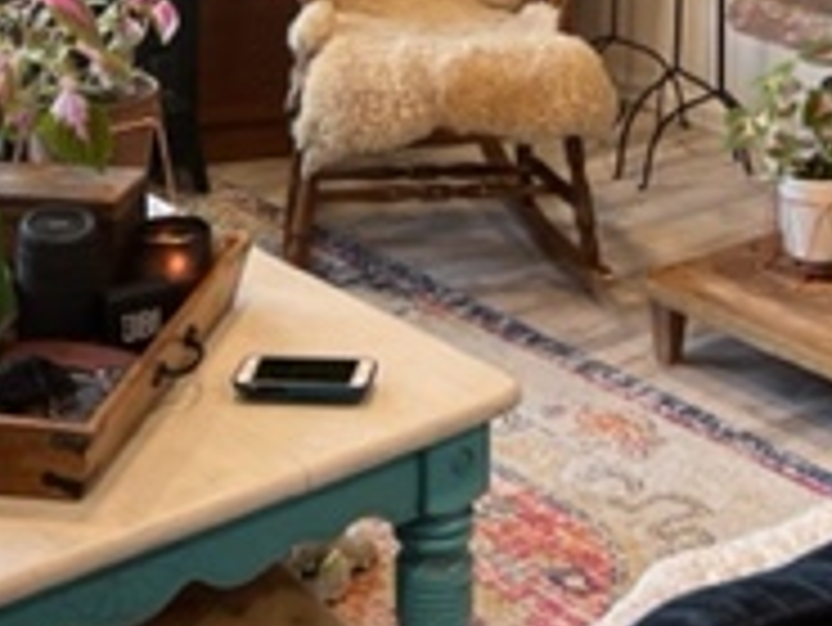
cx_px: 504
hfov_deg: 21.7
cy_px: -428
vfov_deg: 14.8
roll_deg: -0.5
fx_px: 2165
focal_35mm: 90
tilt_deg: -3.2
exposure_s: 1/60
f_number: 1.5
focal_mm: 5.7
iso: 80
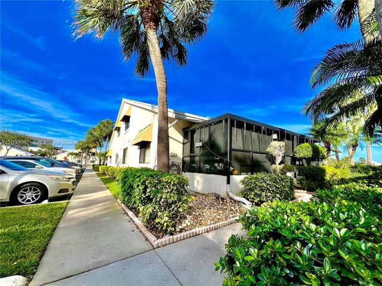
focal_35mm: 13
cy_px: 143
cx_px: 191
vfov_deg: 89.9
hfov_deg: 106.2
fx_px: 143
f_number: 1.8
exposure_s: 1/1597
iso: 32
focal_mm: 1.57
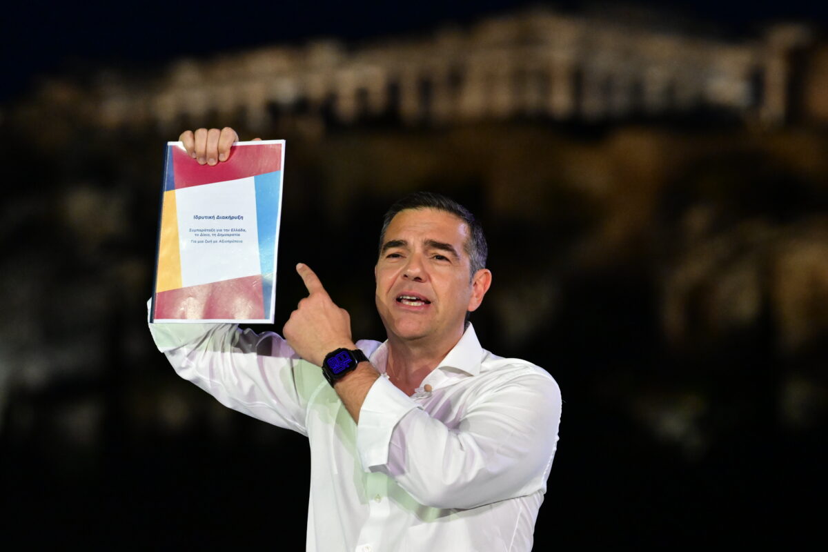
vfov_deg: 5.0
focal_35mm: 277
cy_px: 276
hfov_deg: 7.4
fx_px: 6371
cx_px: 414
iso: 6400
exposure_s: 1/200
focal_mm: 185
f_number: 4.5
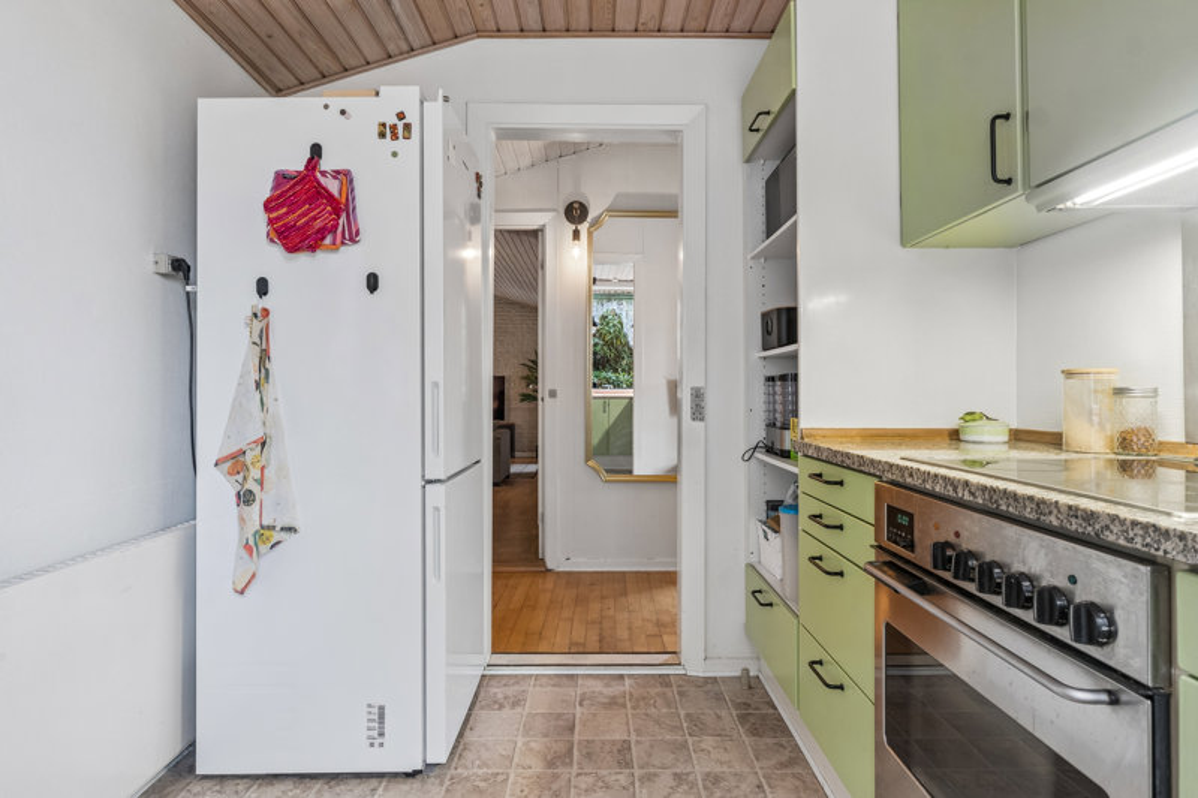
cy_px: 399
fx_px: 674
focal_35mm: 20
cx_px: 599
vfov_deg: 61.3
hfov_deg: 83.3
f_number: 8
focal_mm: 13.5
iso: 200
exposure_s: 1/5
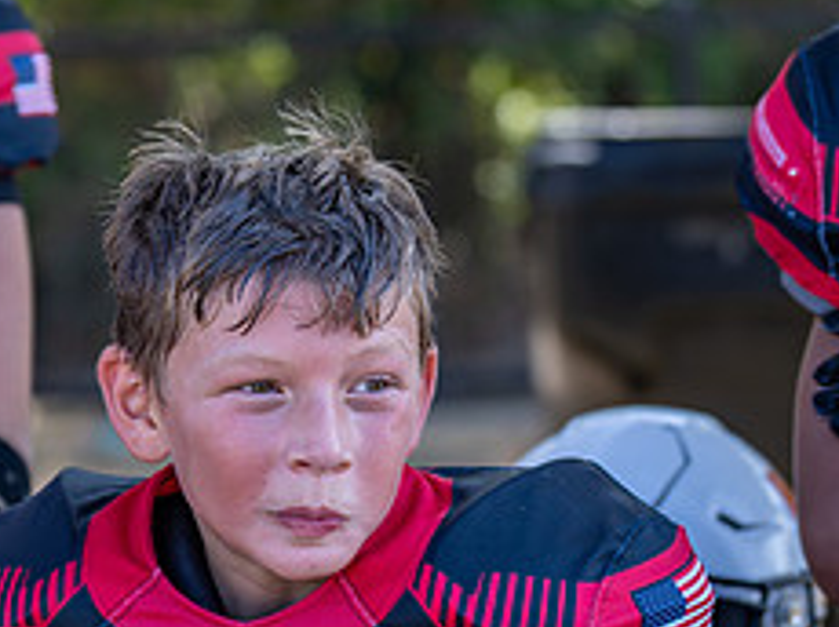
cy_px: 552
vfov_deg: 7.8
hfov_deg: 10.5
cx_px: 327
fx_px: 4576
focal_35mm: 189
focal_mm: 70
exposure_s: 1/800
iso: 160
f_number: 2.8
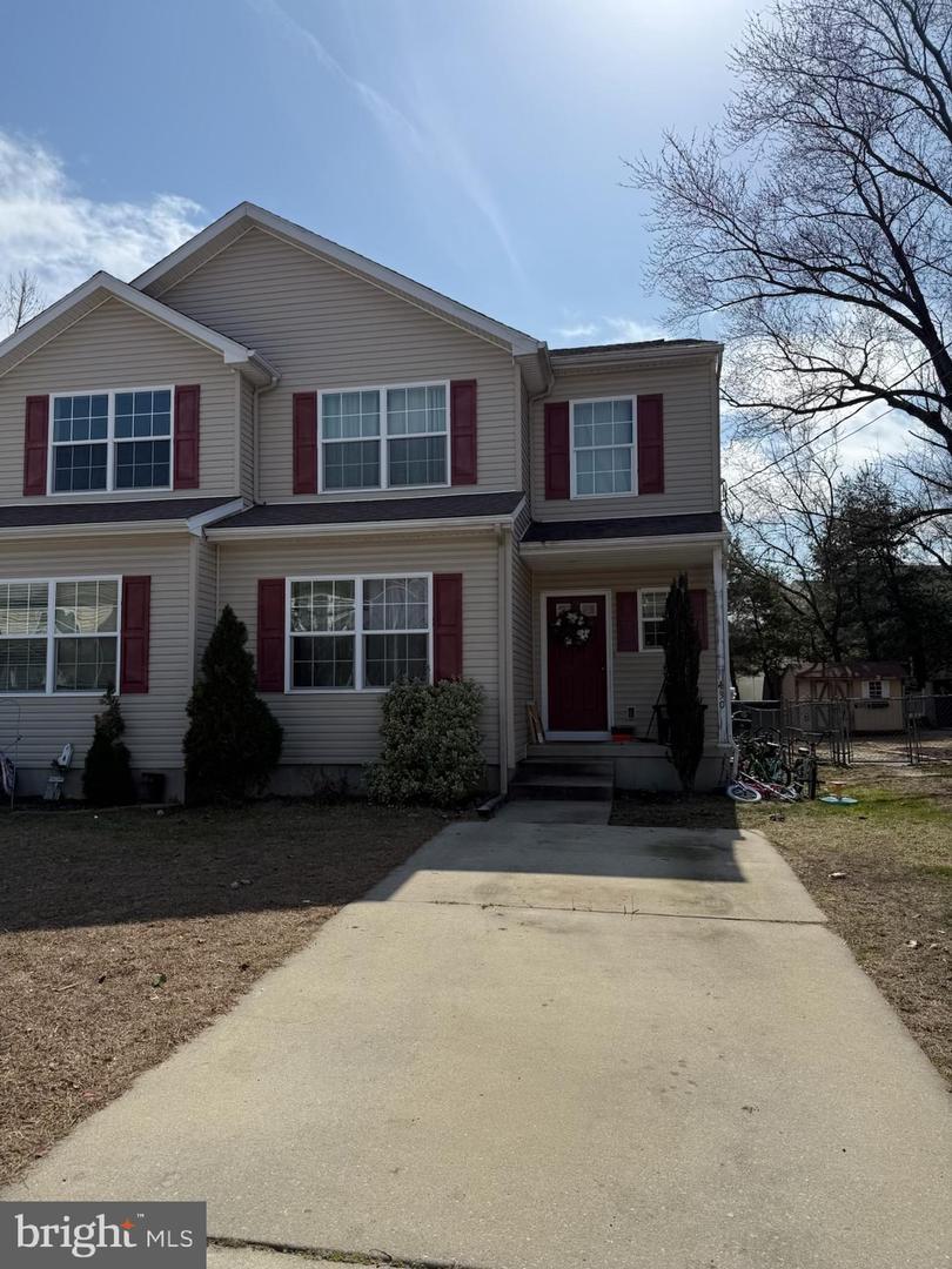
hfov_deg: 56.8
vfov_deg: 71.6
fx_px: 880
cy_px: 634
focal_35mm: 24
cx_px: 476
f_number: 1.78
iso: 80
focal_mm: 6.76
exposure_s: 1/8130
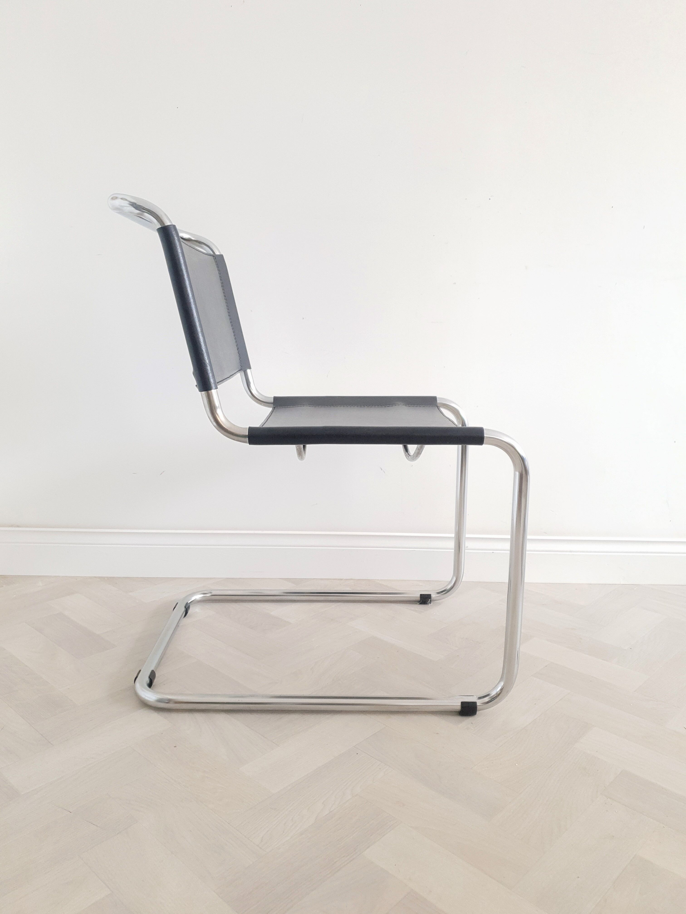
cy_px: 457
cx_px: 343
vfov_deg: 67.3
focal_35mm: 26
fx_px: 687
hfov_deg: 53.1
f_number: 1.5
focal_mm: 4.3
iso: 200
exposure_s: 1/301
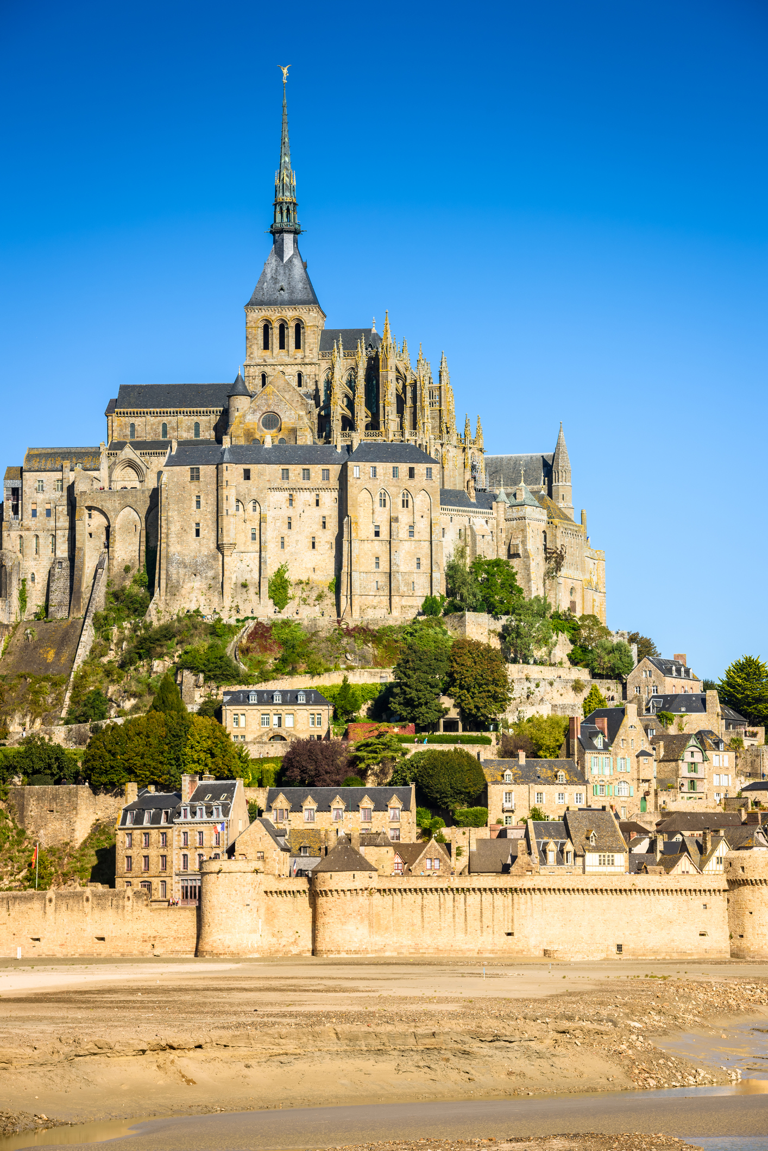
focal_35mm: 105
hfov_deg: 13.0
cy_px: 576
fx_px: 3358
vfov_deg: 19.5
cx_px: 384
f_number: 6.3
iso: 100
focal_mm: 105
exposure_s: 1/500
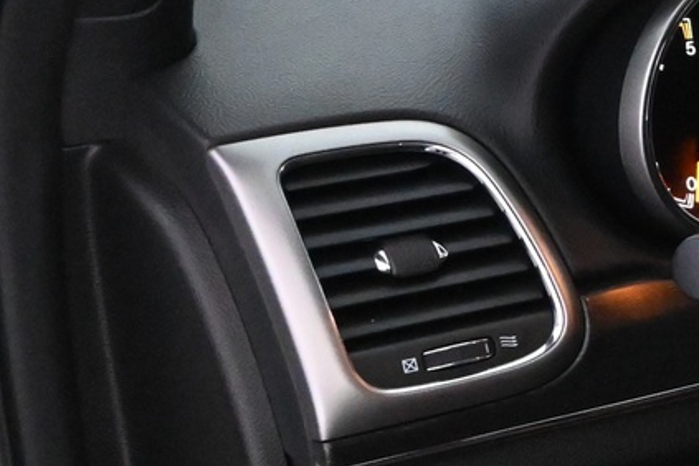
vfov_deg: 12.2
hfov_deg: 15.6
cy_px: 248
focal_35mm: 112
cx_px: 1266
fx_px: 2174
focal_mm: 19.5
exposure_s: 1/40
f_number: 5
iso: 6400
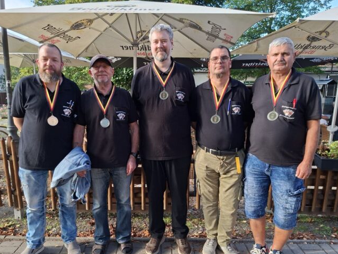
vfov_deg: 53.0
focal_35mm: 26
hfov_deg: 67.3
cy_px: 141
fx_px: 254
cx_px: 161
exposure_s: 1/246
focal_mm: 5.54
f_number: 1.8
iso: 50
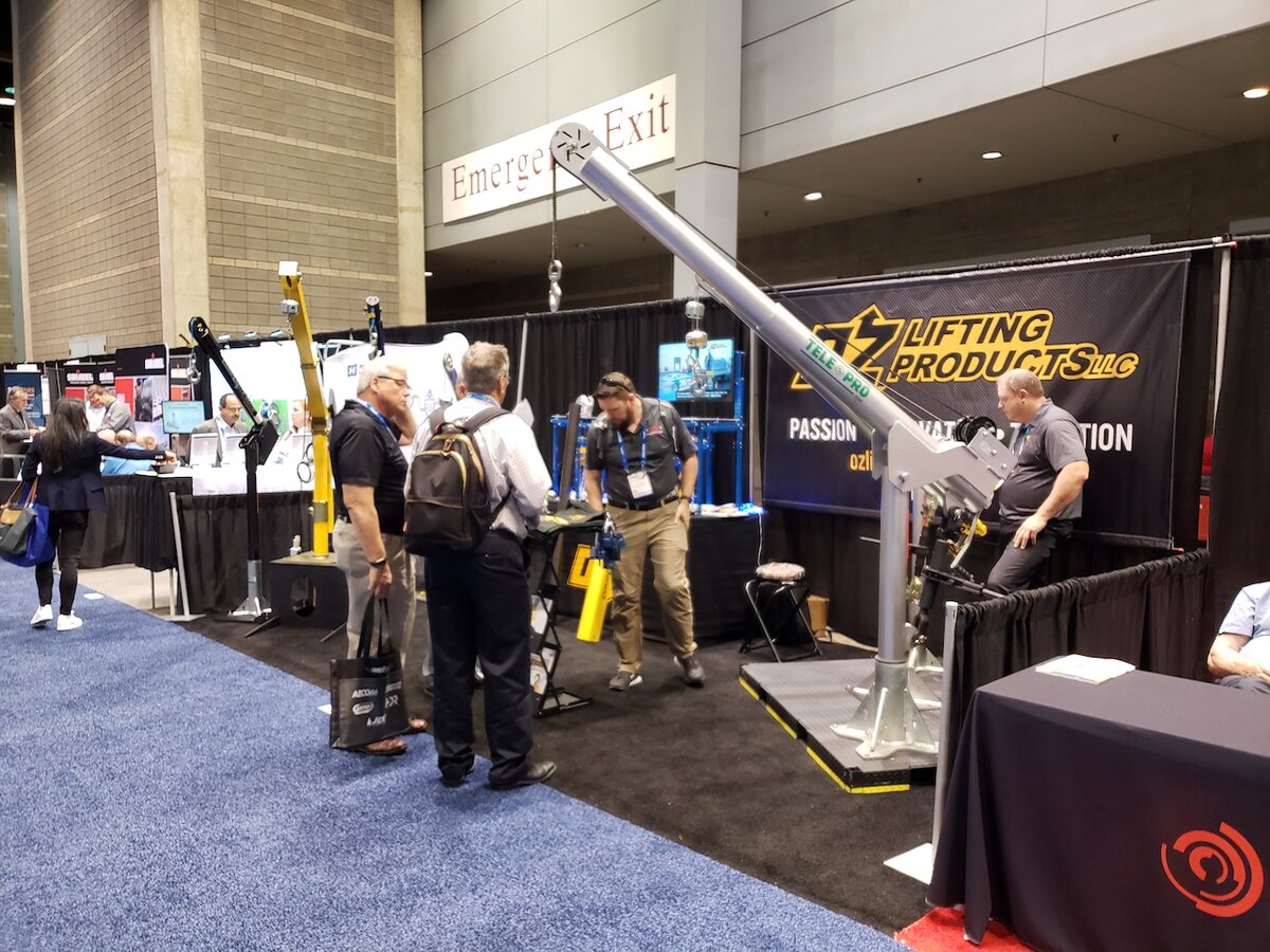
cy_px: 476
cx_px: 635
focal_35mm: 26
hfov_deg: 67.3
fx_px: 954
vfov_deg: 53.1
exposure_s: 1/60
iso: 320
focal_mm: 4.3
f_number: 1.5
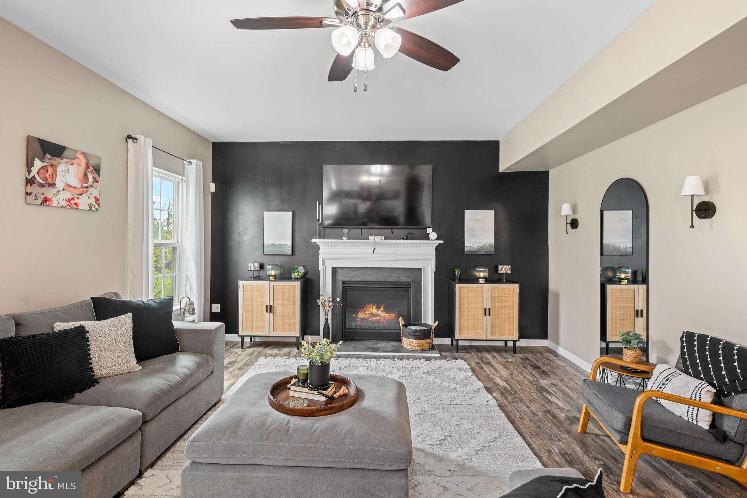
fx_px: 353
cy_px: 249
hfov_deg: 93.3
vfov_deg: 70.4
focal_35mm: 17
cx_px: 374
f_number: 7.1
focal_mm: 17
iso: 400
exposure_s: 1/4
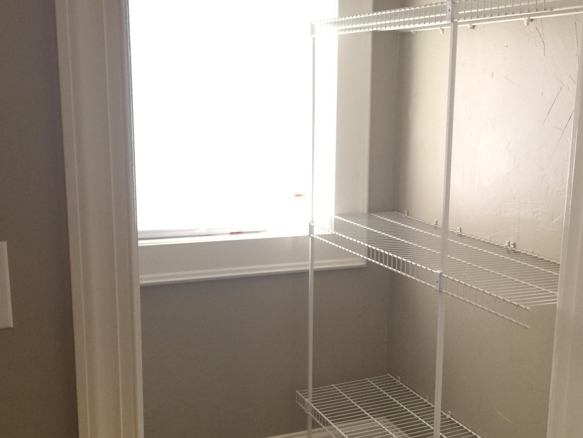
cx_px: 363
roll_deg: -0.9
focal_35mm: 44
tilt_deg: -13.5
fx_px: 741
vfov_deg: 32.8
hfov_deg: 42.6
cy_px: 268
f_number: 2.2
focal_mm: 4.15
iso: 64
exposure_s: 1/15
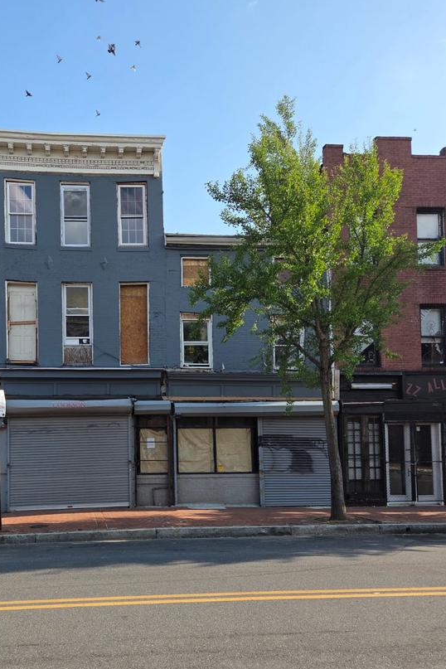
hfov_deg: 40.3
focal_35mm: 32
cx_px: 131
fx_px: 595
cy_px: 418
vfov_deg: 58.0
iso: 80
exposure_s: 1/2450
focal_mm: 5.4
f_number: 1.8
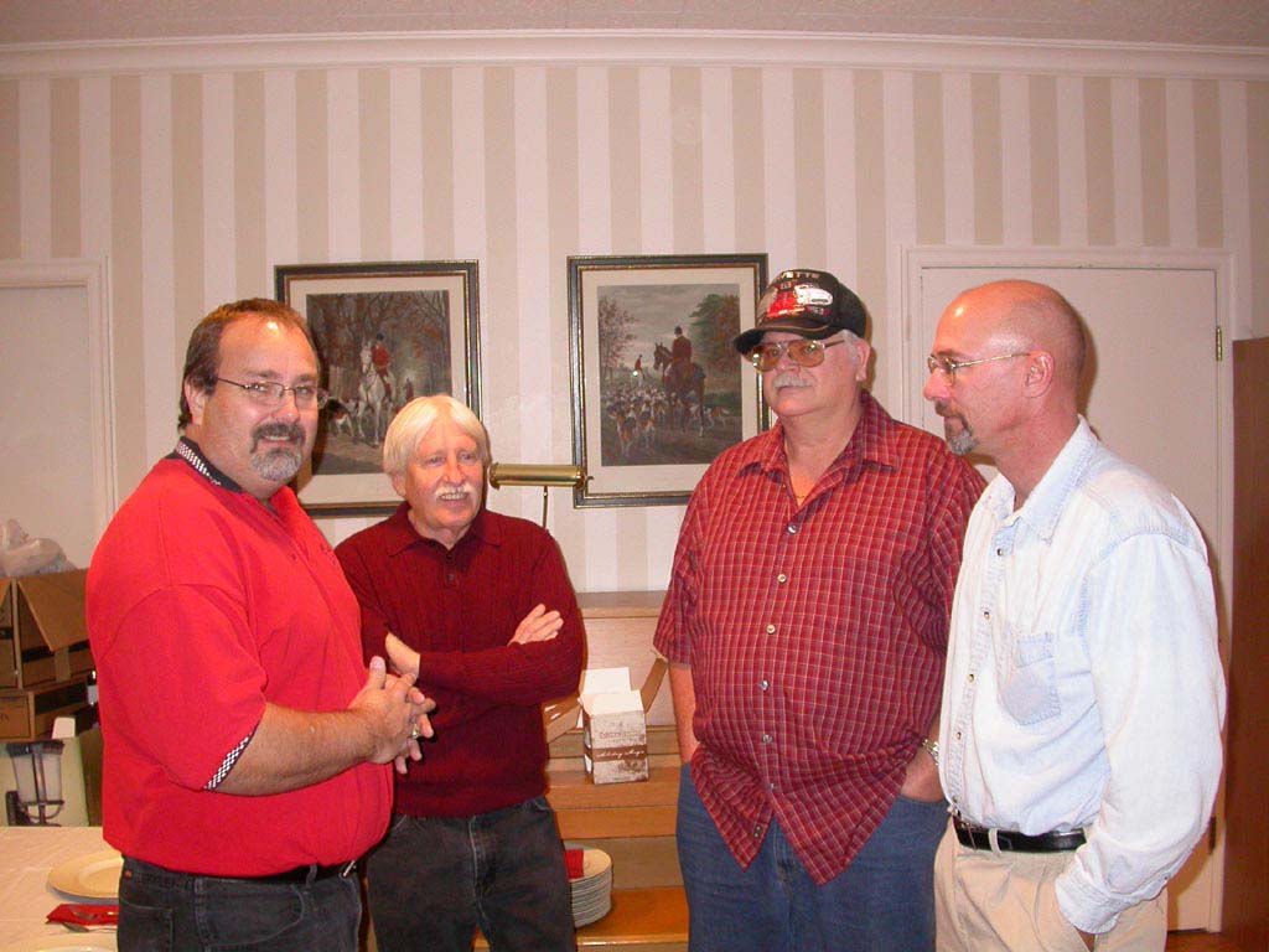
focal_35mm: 38
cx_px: 634
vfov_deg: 37.7
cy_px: 476
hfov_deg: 49.0
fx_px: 1393
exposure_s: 1/60
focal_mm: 7.85
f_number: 2.6
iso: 200
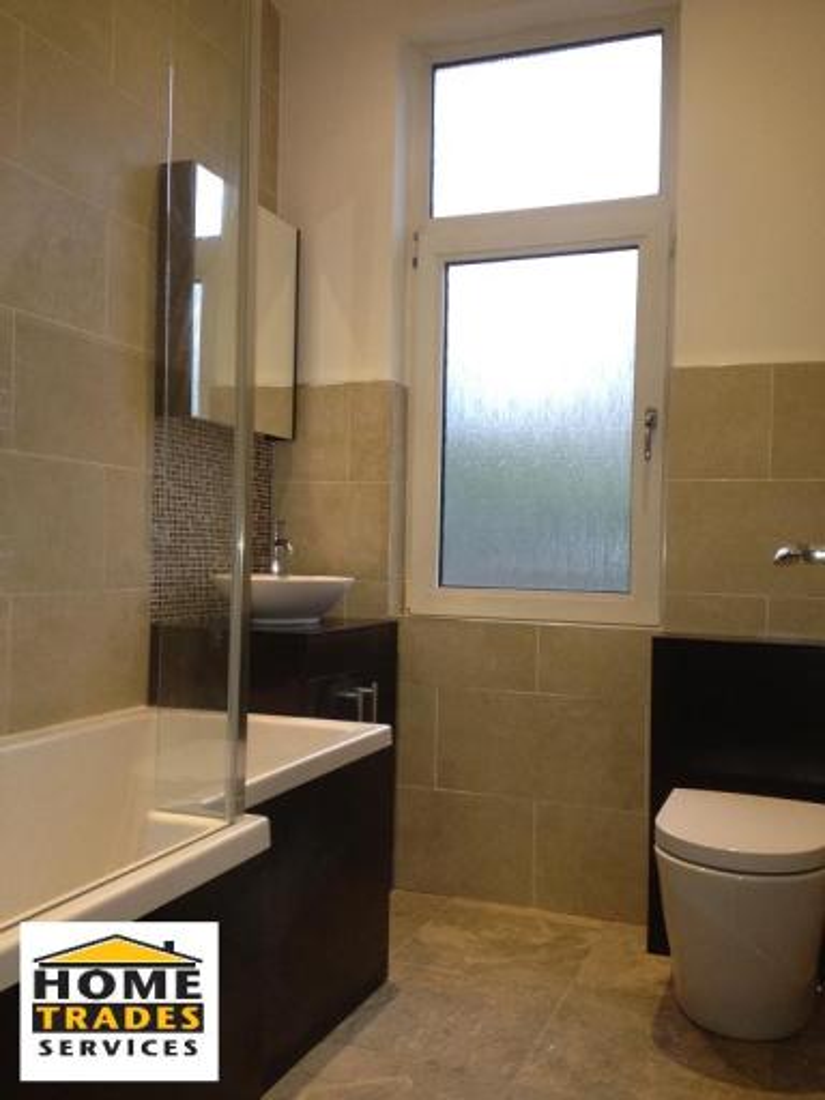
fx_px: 1112
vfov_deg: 52.6
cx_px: 412
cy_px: 550
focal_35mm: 35
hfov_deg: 40.7
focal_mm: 4.28
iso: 160
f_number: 2.4
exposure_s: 1/20
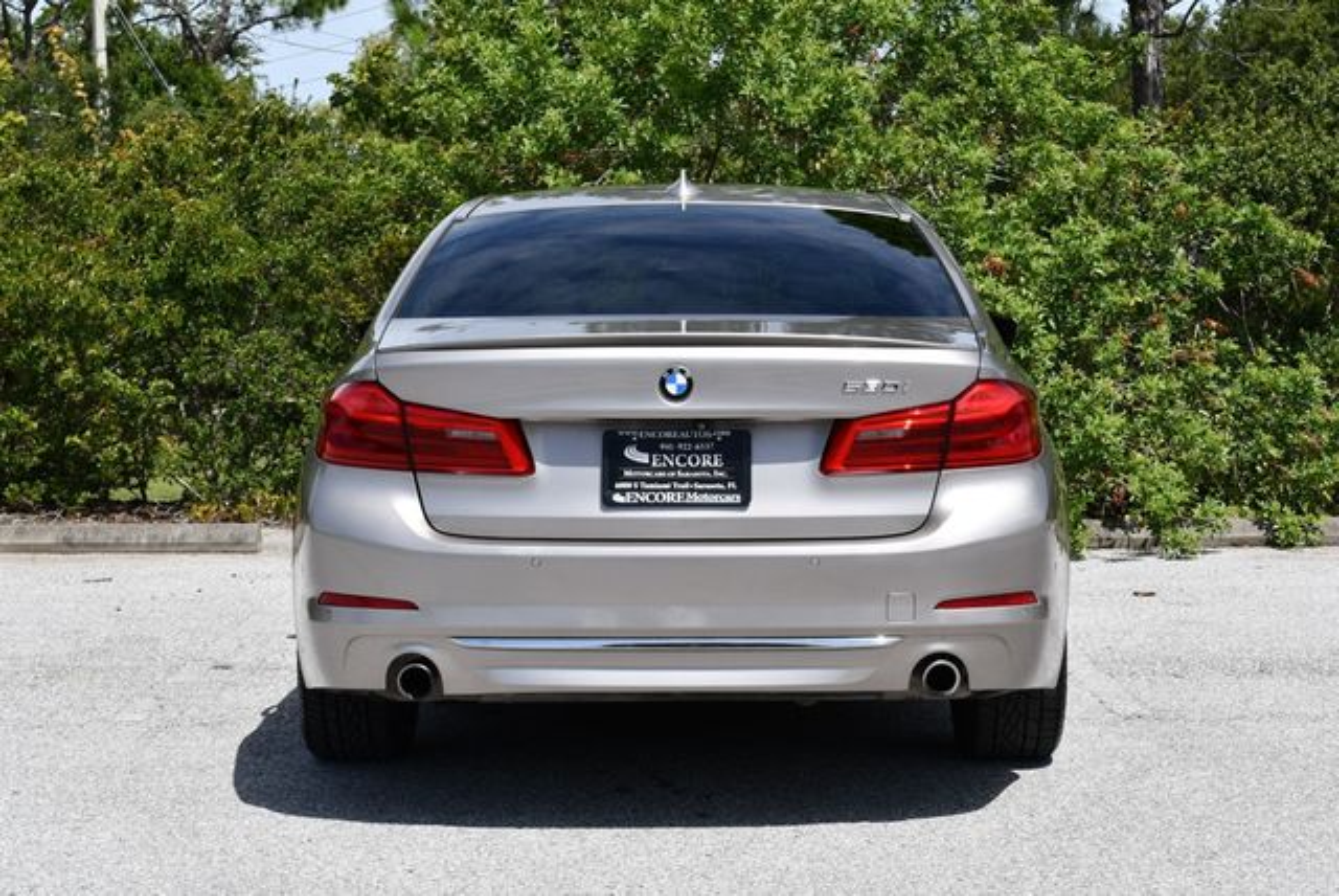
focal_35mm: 68
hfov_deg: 29.6
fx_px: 2531
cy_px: 448
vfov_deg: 20.1
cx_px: 670
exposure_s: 1/320
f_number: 8
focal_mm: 34
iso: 100
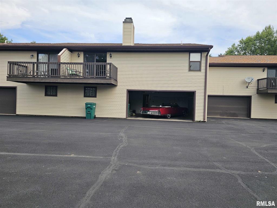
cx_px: 138
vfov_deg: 58.9
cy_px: 104
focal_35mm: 23
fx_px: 184
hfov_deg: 73.9
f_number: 1.7
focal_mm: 6.3
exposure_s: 1/562
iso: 10
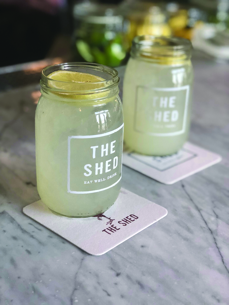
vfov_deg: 33.8
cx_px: 114
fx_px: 503
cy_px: 152
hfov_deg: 25.7
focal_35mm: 57
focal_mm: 6.6
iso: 250
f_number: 2.8
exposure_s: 1/120
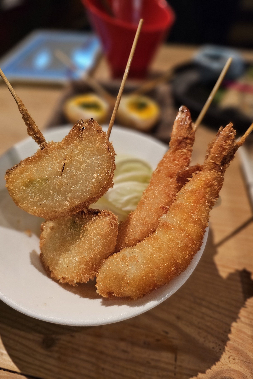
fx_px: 253
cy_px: 189
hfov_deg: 53.0
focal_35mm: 24
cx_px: 112
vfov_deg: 73.7
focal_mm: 6.3
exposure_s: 1/100
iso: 500
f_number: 1.7
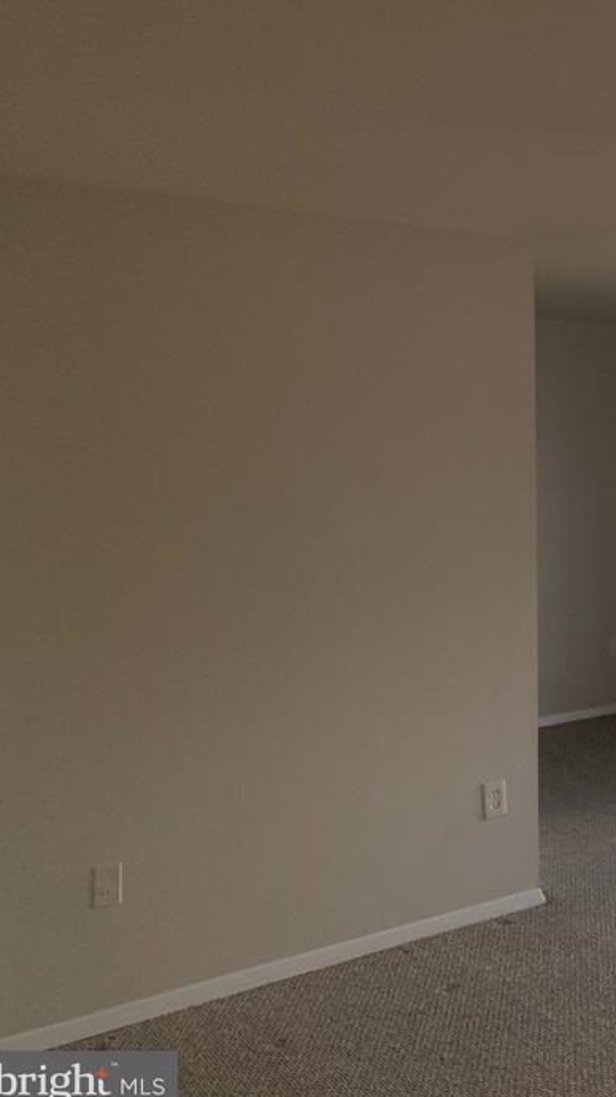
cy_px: 506
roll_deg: -0.1
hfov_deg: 24.8
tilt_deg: -3.0
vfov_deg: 48.3
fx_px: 1221
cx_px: 792
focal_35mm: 42
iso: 40
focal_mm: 4.25
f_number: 1.8
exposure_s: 1/121
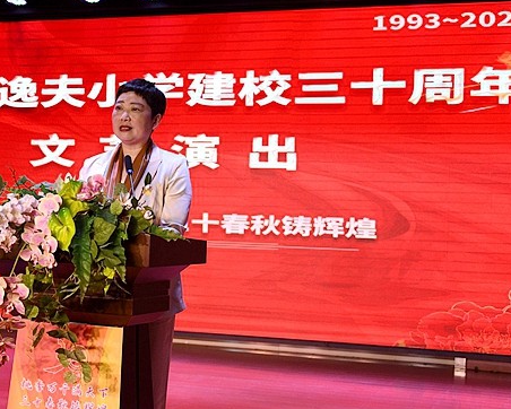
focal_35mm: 73
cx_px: 118
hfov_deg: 25.7
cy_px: 180
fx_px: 1105
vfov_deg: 21.0
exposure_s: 1/500
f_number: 4.2
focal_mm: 44
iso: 1100
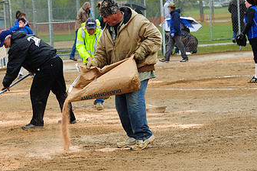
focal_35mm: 200
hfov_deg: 10.3
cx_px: 106
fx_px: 1428
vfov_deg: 6.9
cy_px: 63
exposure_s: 1/750
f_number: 5.6
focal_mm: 116
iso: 400
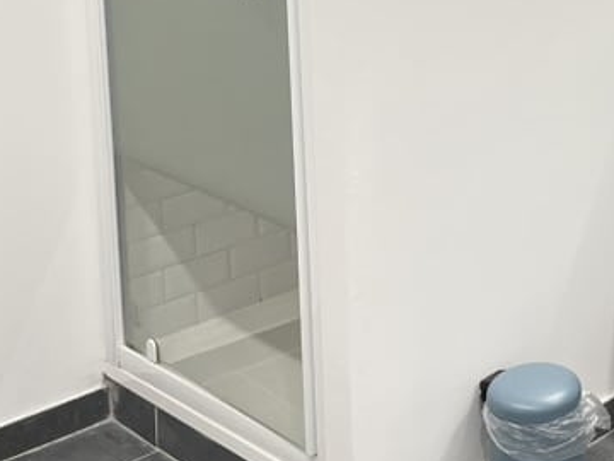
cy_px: -77
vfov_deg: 18.9
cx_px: 727
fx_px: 1313
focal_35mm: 74
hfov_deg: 24.1
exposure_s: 1/50
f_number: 1.6
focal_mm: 5.1
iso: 320
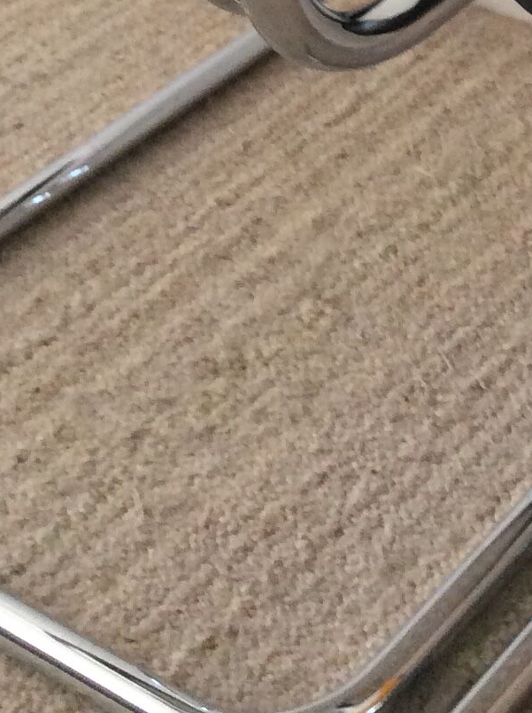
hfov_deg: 13.4
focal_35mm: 103
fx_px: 2117
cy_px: -281
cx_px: 817
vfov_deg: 17.6
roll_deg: +1.8
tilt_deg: -25.4
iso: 100
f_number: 2.4
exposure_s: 1/25
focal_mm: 3.3
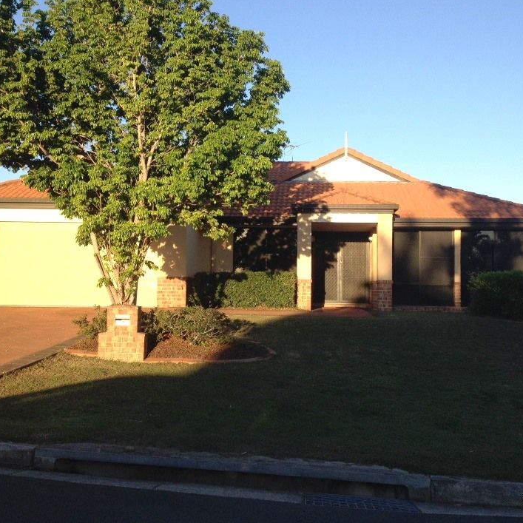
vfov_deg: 40.0
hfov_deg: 40.0
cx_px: 289
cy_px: 263
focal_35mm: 42
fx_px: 718
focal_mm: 4.28
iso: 50
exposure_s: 1/673
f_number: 2.4
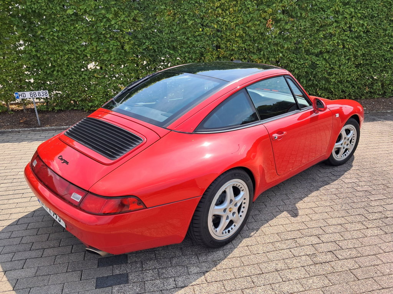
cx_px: 196
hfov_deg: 65.3
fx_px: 307
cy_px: 147
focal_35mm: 27
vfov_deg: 51.4
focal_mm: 4
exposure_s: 1/455
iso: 50
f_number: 1.8
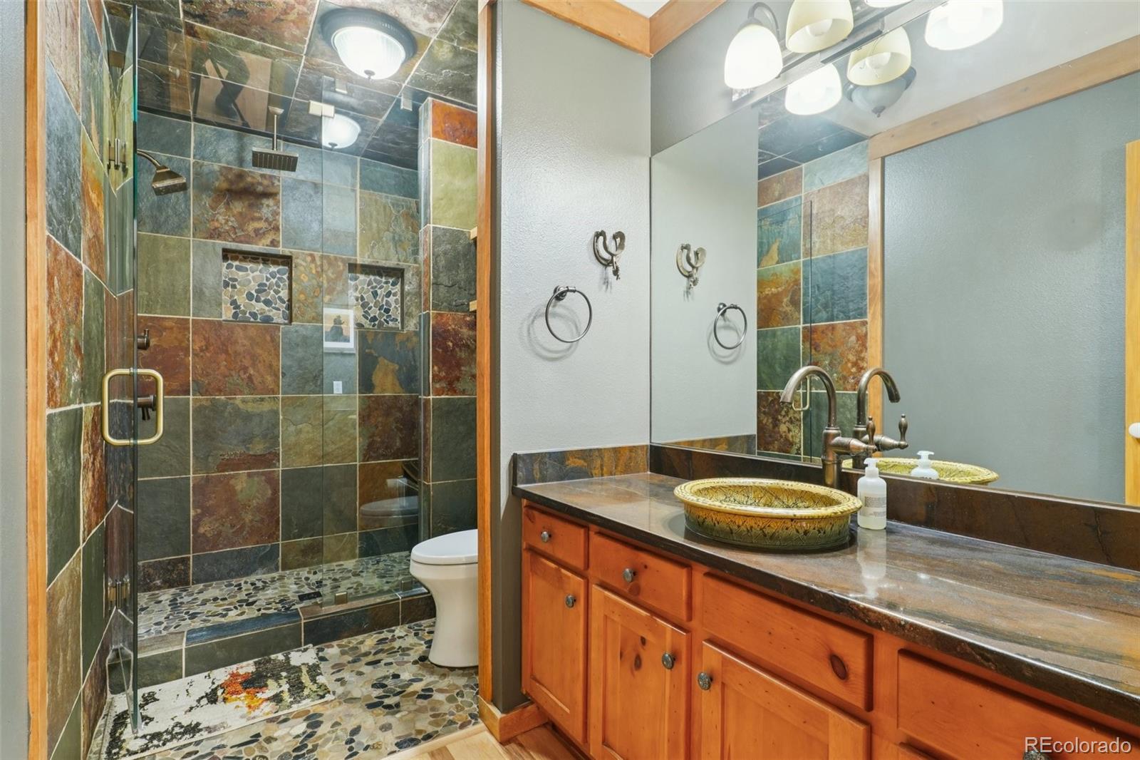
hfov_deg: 95.0
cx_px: 570
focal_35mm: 16
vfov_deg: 72.0
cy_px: 380
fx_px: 522
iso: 400
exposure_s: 1/3
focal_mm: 11
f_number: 8
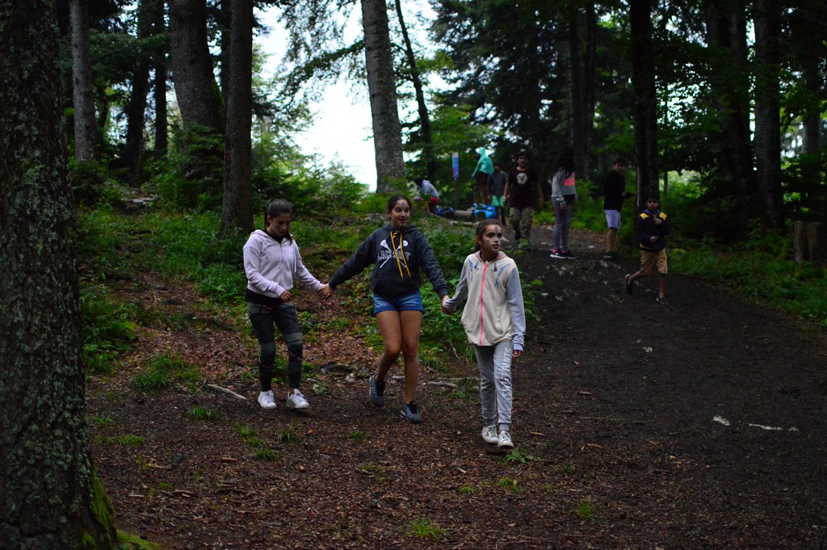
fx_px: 1205
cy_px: 275
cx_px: 414
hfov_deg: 37.9
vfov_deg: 25.7
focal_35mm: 52
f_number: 1.8
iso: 3200
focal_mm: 35
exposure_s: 1/250
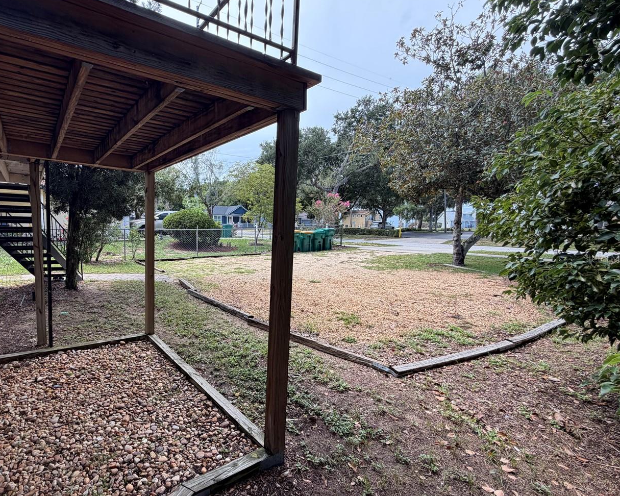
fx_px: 330
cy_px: 258
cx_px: 223
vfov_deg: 73.8
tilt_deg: -5.8
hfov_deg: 84.3
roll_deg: +0.1
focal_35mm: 18
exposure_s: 1/313
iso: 50
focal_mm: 2.22
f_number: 2.2
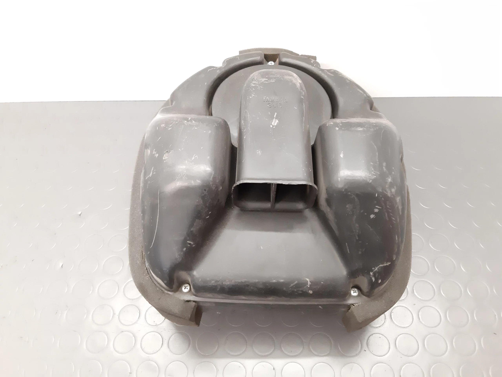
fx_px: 392
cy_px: 188
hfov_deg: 65.3
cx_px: 251
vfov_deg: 51.4
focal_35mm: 27
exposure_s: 1/25
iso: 500
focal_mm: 3.93
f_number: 1.7
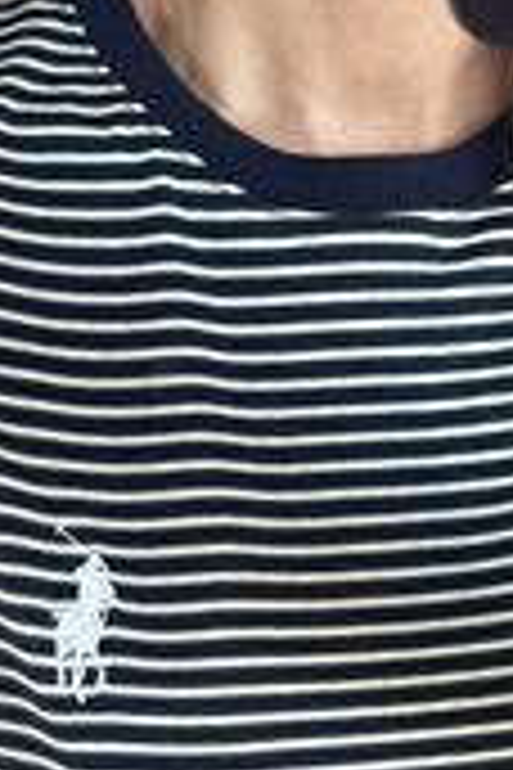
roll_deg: +1.8
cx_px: 302
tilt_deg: -28.7
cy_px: 973
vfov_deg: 13.4
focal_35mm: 148
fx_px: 3163
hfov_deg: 9.3
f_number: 1.78
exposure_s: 1/60
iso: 200
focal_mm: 6.86
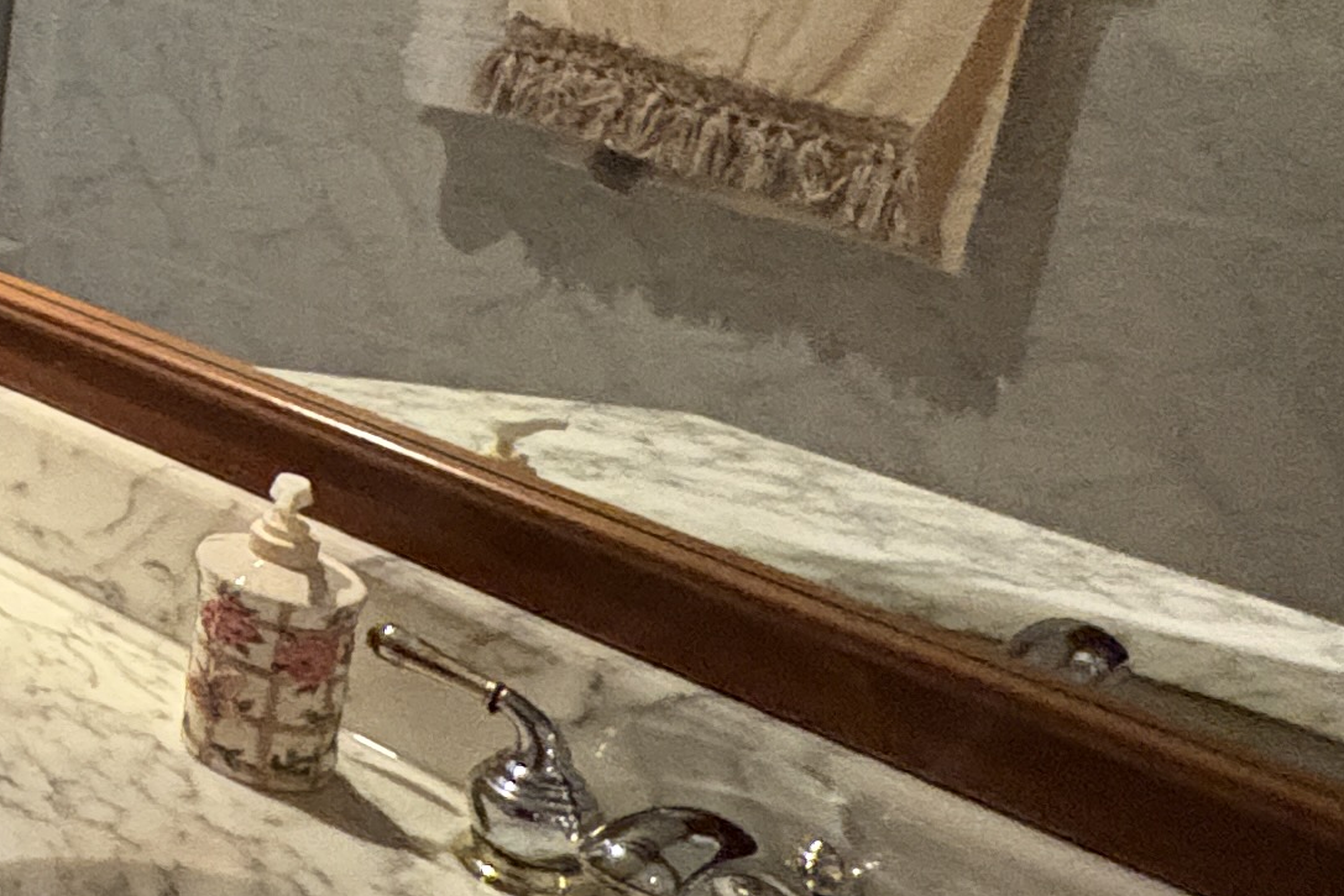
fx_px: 2016
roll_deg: +0.1
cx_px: -1018
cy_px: -89
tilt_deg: -10.9
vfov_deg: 23.5
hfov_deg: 22.7
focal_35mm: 54
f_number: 2.2
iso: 800
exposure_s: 1/60
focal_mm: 2.22
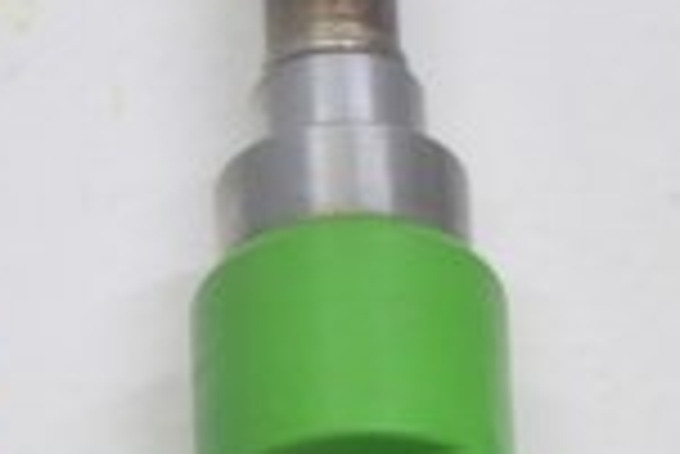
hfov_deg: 4.5
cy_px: 537
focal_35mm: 457
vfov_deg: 3.0
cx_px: -135
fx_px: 8648
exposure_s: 1/20
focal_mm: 45
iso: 400
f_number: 5.6
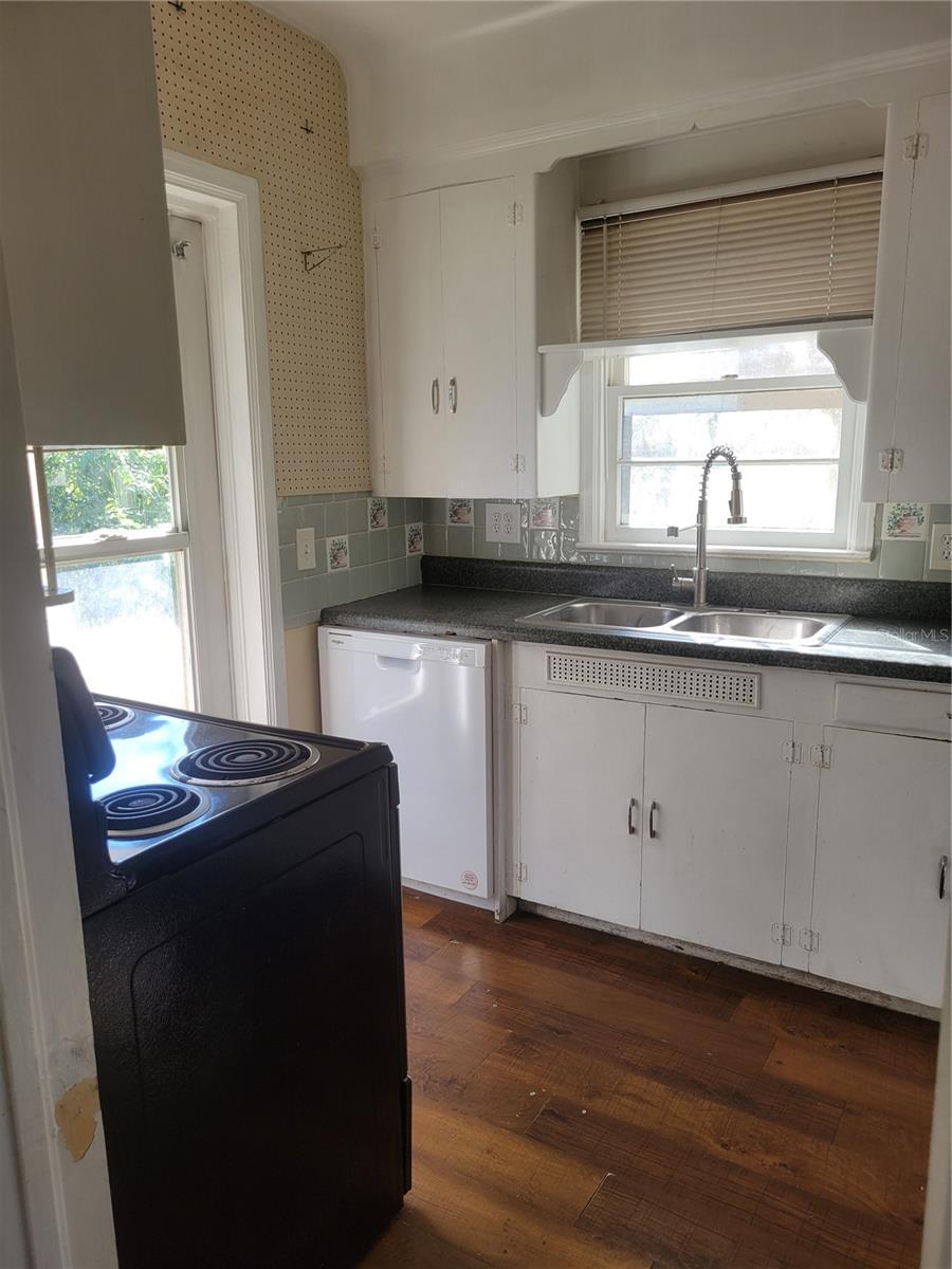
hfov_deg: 53.1
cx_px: 476
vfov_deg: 67.3
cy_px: 634
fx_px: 953
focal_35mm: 26
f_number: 1.8
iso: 40
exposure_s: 1/152
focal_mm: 5.4
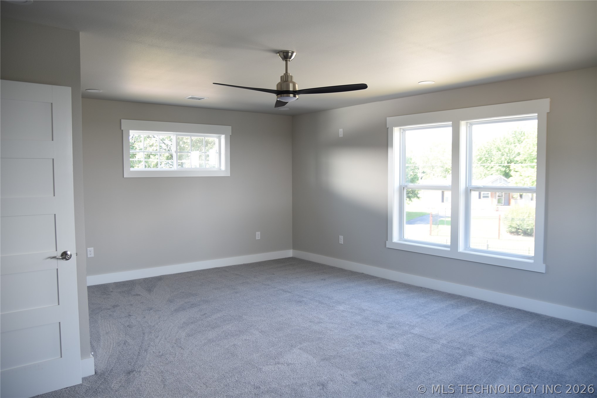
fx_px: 423
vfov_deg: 50.4
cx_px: 298
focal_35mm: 26
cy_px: 199
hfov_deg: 70.4
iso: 100
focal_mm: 17
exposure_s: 1/50
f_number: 3.2
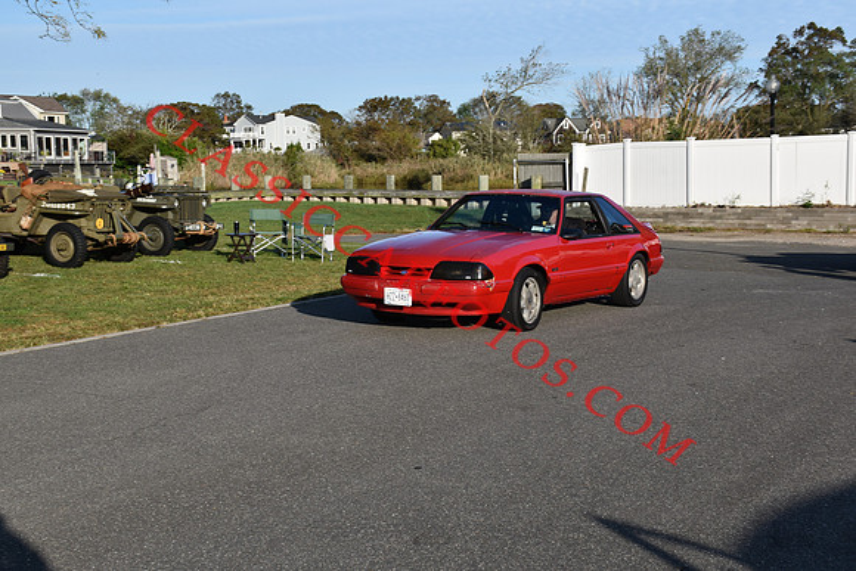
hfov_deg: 37.8
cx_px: 428
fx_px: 1249
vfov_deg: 25.8
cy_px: 286
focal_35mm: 52
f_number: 8
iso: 200
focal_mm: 35
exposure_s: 1/250
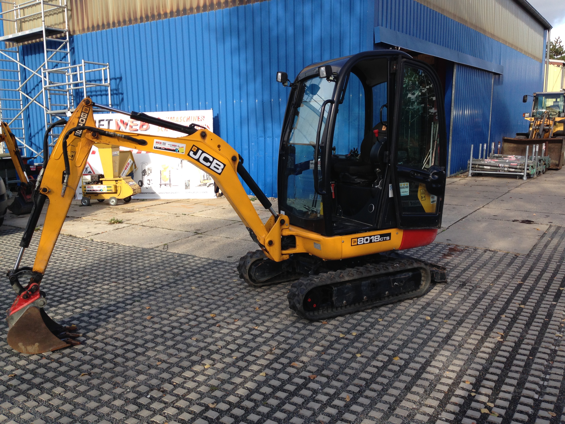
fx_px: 539
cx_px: 282
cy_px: 212
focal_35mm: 33
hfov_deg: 55.4
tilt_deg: -9.9
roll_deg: +1.1
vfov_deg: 42.9
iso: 50
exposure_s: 1/542
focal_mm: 4.12
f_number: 2.4
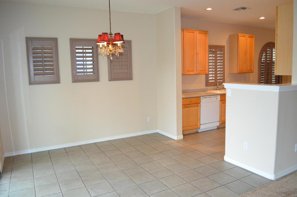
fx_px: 222
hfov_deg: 67.5
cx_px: 148
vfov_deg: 47.7
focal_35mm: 27
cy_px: 98
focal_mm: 18
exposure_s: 1/60
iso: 1000
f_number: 4
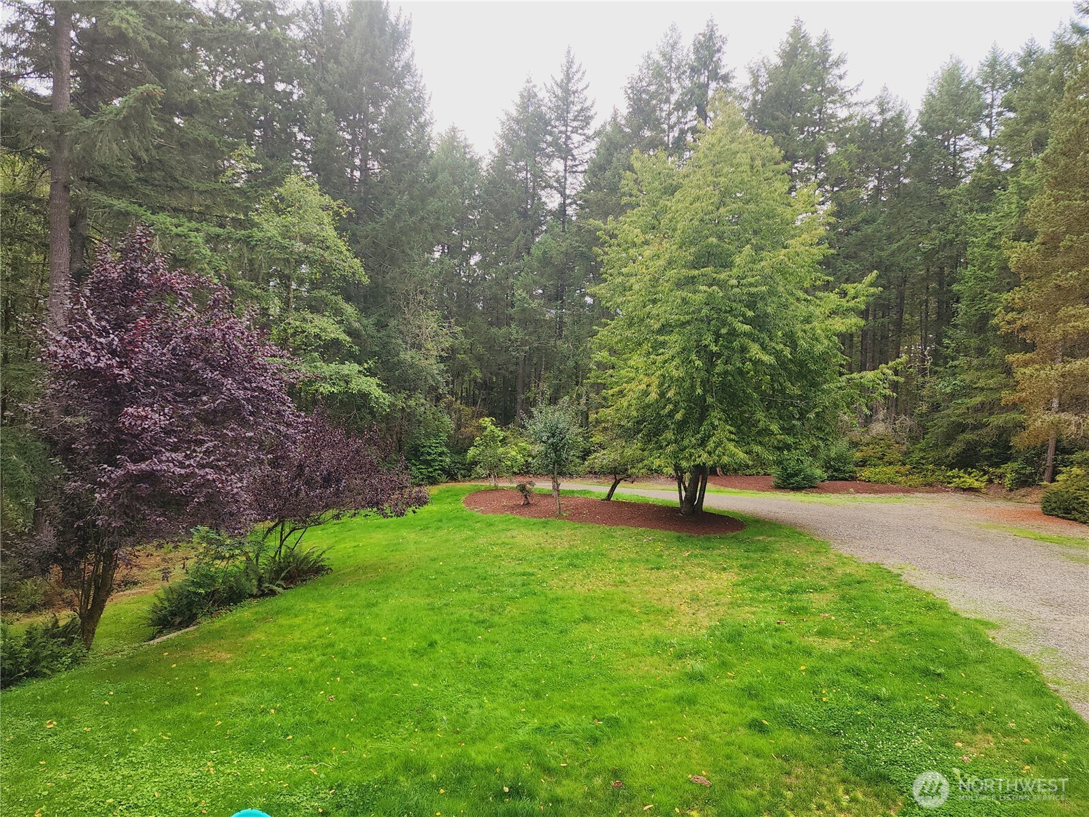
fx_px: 724
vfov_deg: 58.9
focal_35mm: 23
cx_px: 544
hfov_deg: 73.9
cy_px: 408
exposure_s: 1/228
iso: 12
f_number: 1.8
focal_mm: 6.4
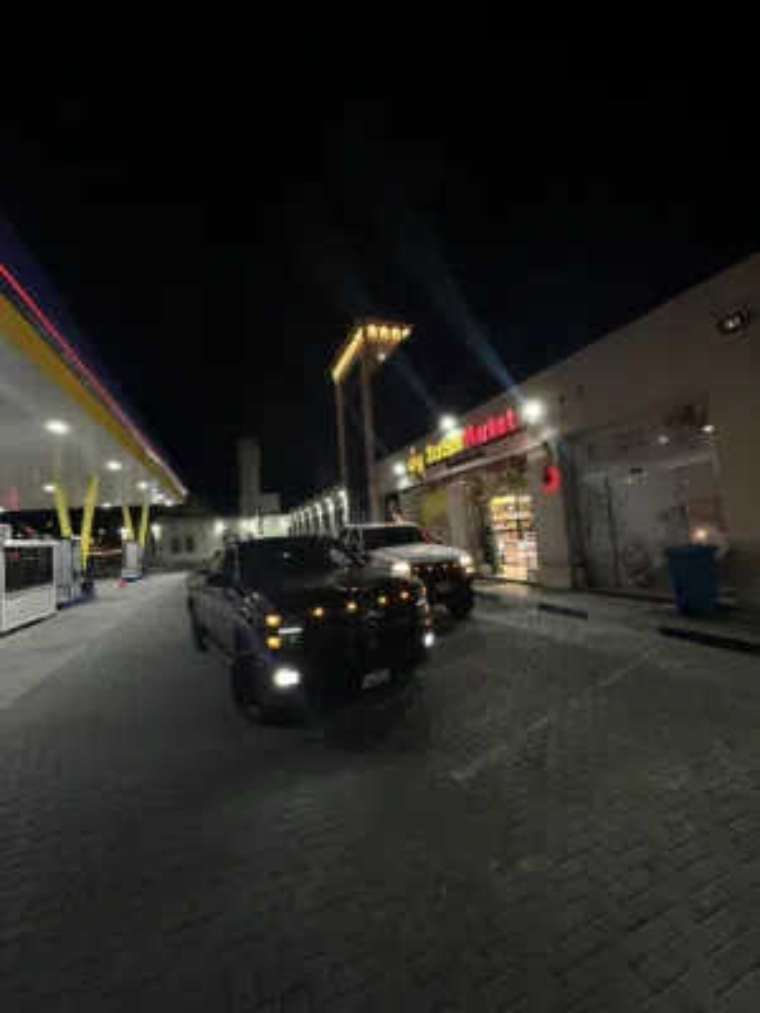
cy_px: 506
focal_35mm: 14
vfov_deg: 102.1
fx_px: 410
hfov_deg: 85.7
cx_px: 380
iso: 250
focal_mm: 2.22
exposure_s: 1/100
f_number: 2.2
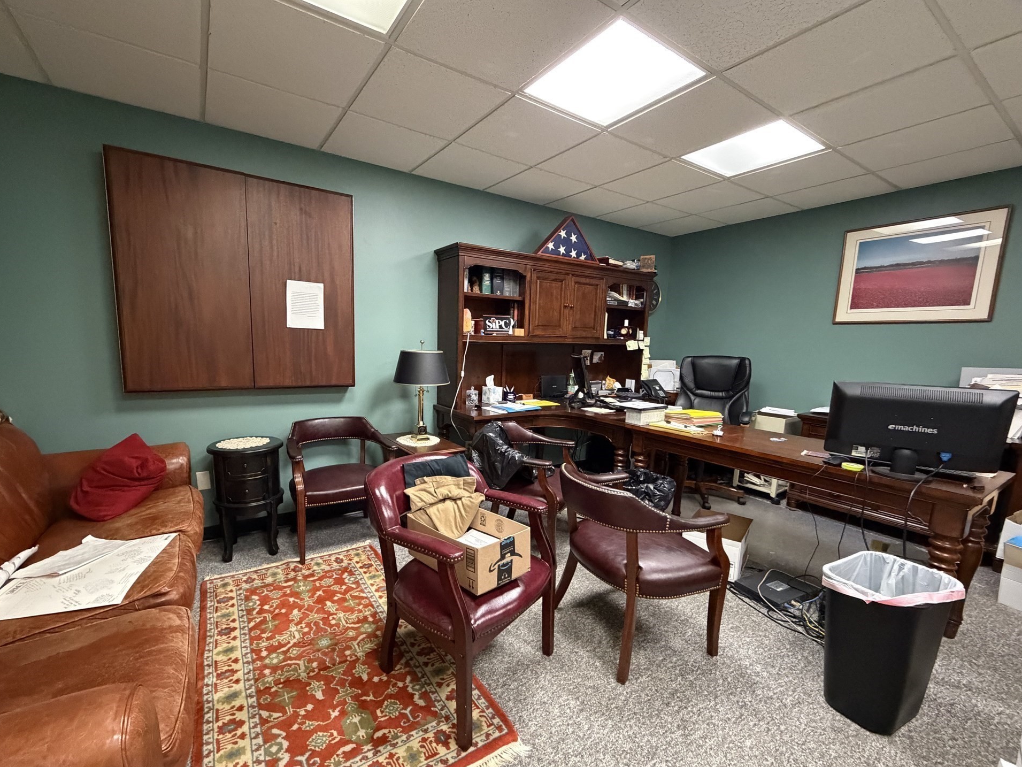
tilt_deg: -8.1
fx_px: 443
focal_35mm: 15
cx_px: 480
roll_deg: -1.5
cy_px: 406
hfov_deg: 98.0
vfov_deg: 81.7
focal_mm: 2.22
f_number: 2.2
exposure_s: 1/60
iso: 1000
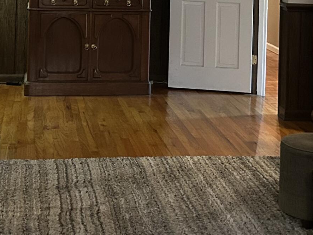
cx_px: 160
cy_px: -46
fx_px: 796
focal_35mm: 88
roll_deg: -2.3
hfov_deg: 22.2
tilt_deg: -2.8
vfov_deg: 16.1
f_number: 1.5
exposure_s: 1/30
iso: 500
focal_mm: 5.7
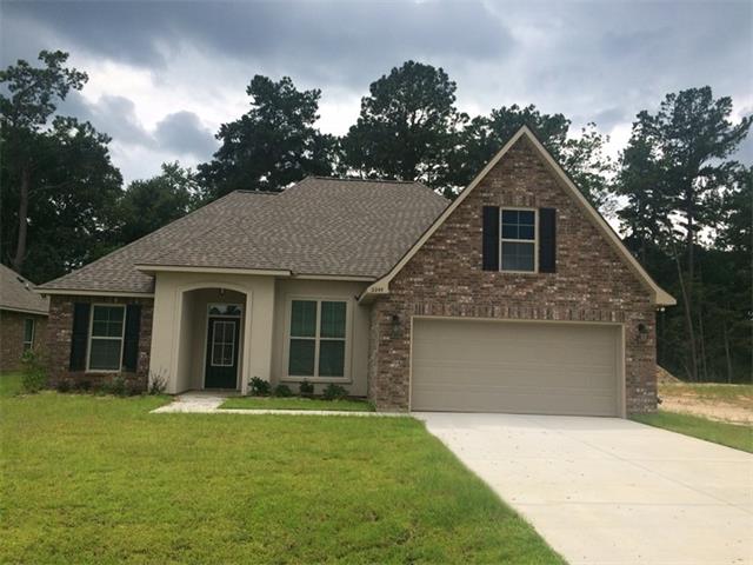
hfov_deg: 61.7
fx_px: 631
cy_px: 282
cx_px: 376
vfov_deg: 48.2
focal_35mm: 29
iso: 32
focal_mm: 4.15
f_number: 2.2
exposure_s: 1/1953
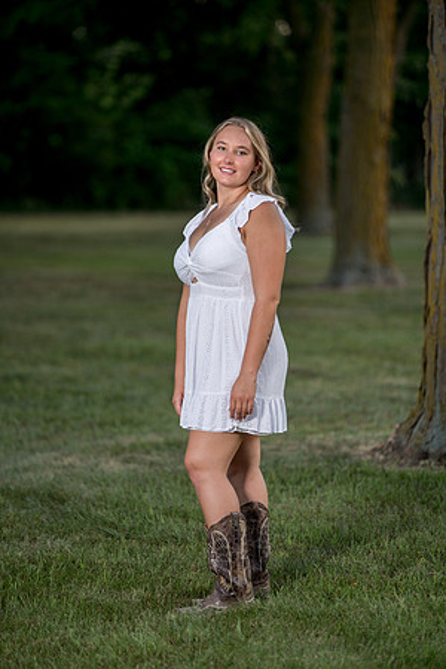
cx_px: 223
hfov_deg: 8.6
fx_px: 2973
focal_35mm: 160
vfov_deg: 12.8
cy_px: 334
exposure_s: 1/160
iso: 100
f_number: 2.8
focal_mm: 160
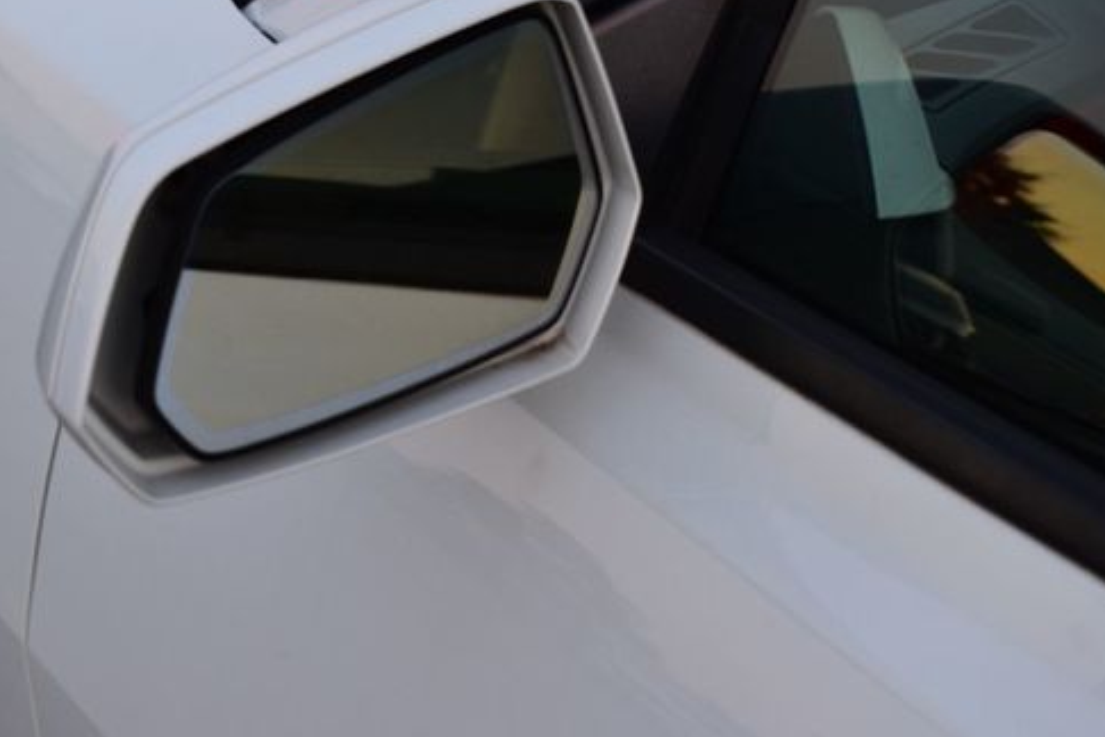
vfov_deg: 17.3
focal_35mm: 79
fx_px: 2425
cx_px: 502
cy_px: 348
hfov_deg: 25.7
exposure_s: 1/15
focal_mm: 40
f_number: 6.3
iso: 400
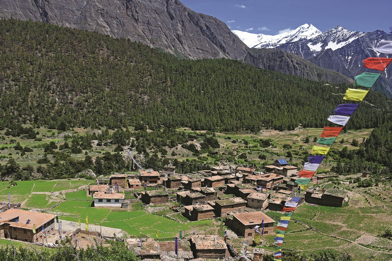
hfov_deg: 67.4
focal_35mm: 27
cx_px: 196
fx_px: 294
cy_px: 130
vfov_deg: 47.9
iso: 200
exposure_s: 1/400
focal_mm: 18
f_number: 10
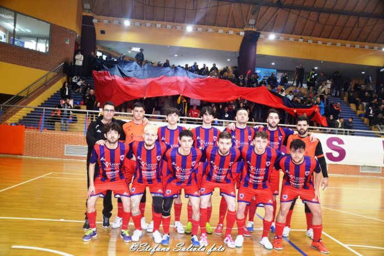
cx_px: 192
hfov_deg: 59.5
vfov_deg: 41.7
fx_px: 336
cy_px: 128
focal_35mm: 32
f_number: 3.8
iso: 1600
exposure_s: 1/60
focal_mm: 21
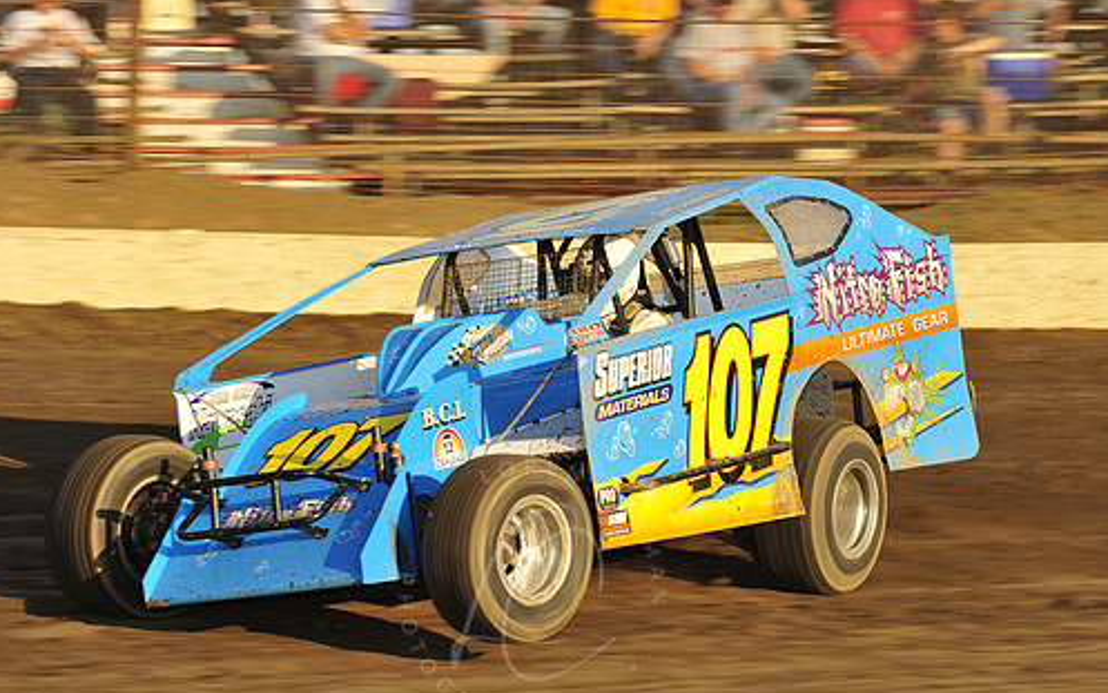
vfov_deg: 6.5
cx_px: 531
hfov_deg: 10.4
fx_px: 6102
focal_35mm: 202
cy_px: 388
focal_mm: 170
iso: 400
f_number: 11
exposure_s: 1/320
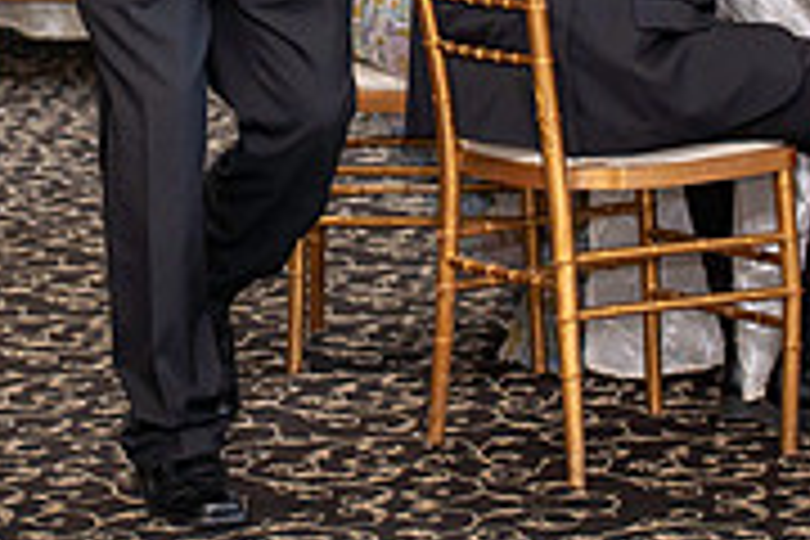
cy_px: -270
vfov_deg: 6.0
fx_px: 5062
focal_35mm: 225
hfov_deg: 9.1
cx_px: 176
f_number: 2.8
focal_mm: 70
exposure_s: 1/125
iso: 800
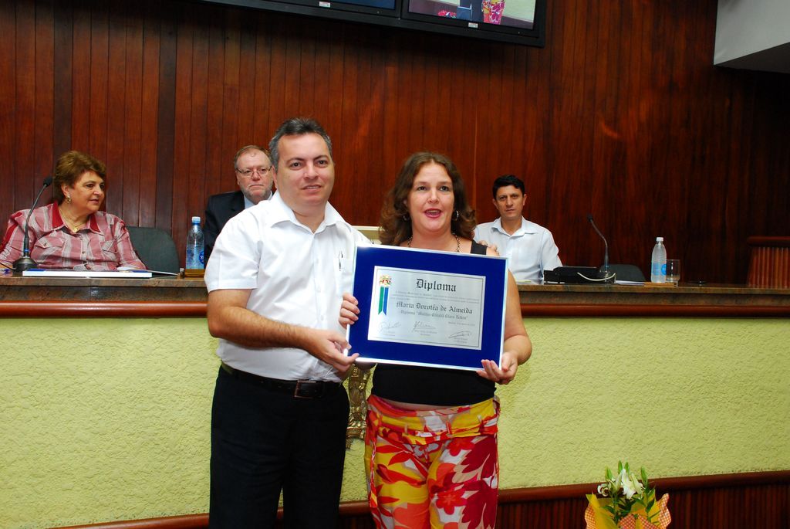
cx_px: 395
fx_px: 791
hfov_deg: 53.1
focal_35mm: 36
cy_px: 264
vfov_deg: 37.0
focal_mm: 24
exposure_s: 1/60
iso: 800
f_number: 6.3
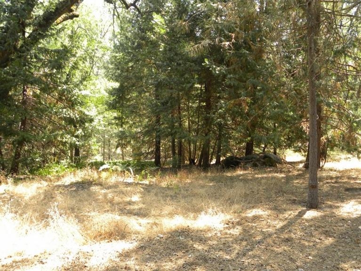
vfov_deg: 42.9
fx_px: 344
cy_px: 136
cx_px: 180
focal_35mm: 33
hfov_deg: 55.4
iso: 79
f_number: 2.8
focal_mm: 5.9
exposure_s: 1/68.3
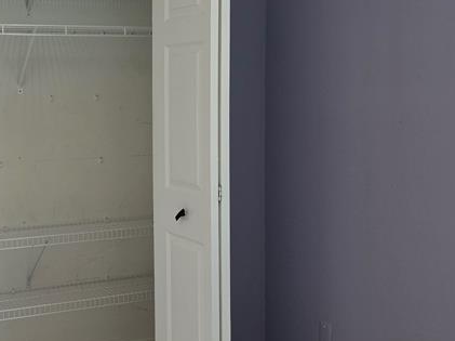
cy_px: 130
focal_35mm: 56
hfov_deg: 33.2
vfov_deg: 26.0
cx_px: 78
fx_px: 735
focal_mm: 6.3
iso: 200
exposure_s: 1/120
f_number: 1.7
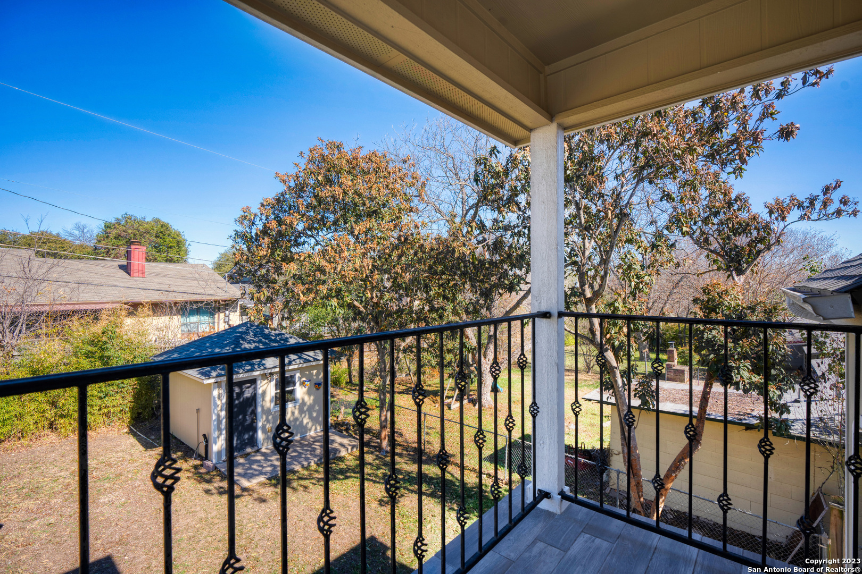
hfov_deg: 96.7
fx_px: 383
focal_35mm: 16
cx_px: 431
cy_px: 287
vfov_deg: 73.7
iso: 100
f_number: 7.1
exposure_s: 1/30
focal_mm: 16
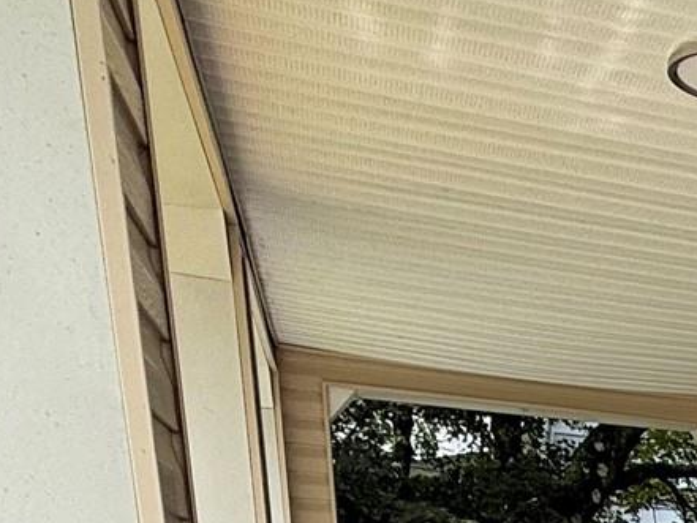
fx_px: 1309
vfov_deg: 15.8
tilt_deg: -21.0
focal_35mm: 65
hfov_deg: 26.1
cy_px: 1142
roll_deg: -3.5
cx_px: 866
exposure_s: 1/461
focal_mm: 2.22
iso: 50
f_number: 2.2
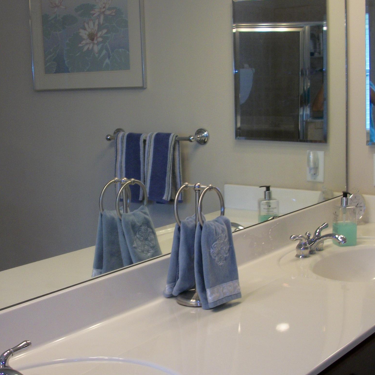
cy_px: 234
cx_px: 141
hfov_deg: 28.5
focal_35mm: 60
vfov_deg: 28.5
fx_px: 735
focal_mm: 6.3
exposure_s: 1/30
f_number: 3.1
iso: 80
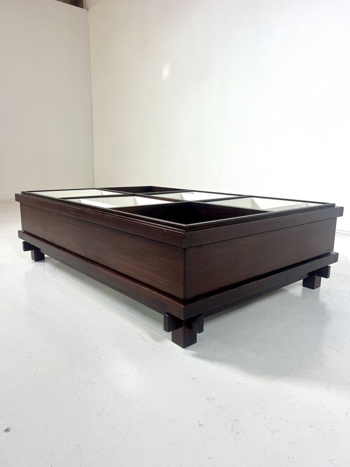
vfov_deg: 67.3
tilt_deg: -11.1
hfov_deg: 53.1
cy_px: 234
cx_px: 175
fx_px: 351
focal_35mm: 26
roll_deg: +1.4
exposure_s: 1/100
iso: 64
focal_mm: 5.7
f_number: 1.5
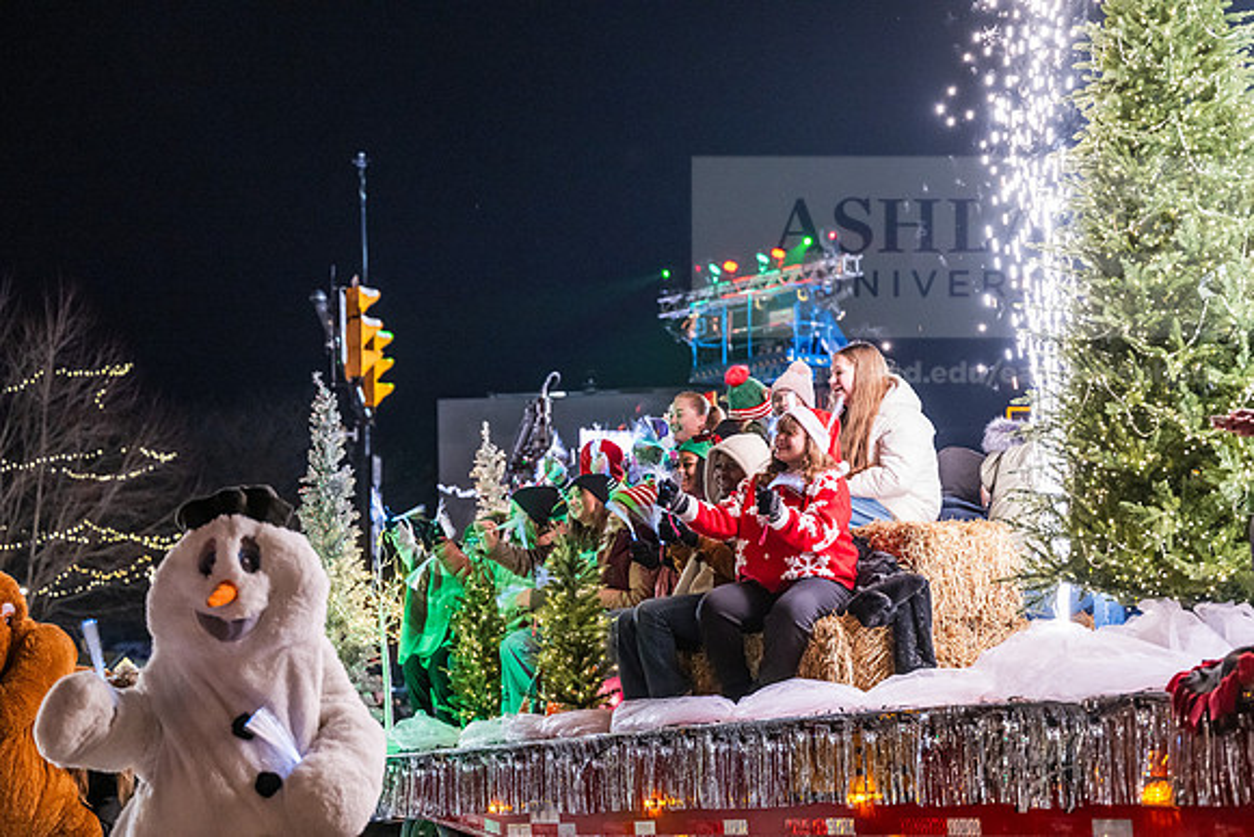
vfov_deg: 19.5
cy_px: 418
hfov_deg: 28.8
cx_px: 627
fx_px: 2439
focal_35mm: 70
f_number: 3.2
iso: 3200
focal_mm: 70
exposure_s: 1/250
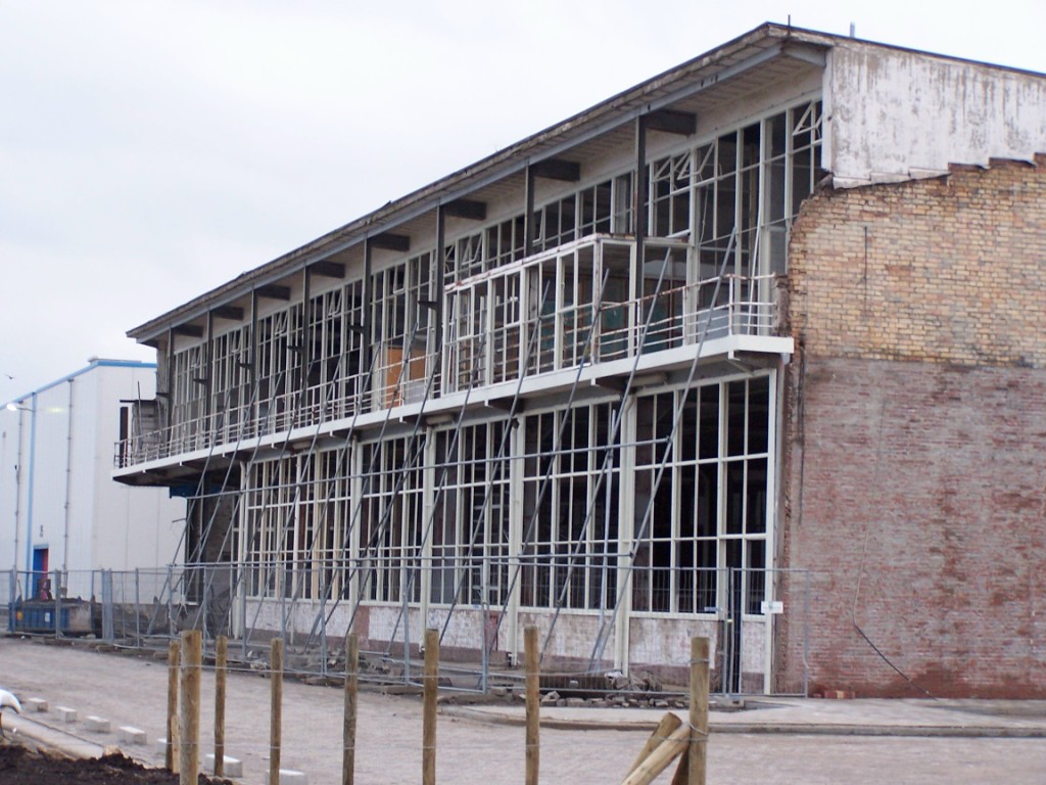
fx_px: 2840
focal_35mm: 94
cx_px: 523
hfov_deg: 20.9
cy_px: 392
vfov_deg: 15.7
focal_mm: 15.6
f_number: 3.2
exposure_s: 1/45
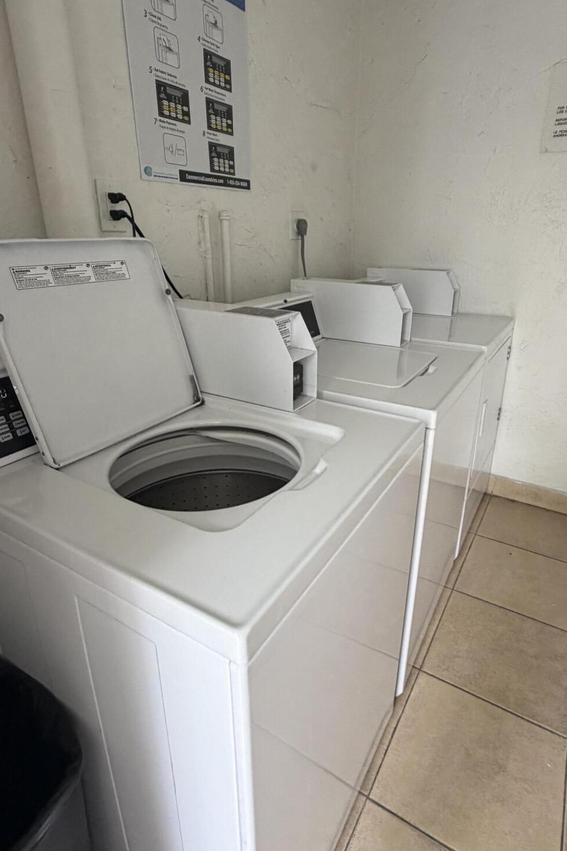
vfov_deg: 84.0
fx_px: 472
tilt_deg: -22.9
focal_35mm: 20
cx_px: 296
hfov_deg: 61.9
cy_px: 414
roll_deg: -0.1
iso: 320
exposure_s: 1/121
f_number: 2.2
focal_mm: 2.22
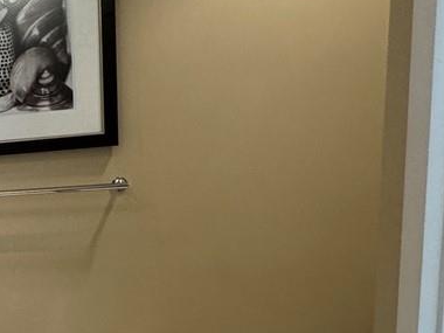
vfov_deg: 24.3
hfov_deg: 26.3
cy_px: 278
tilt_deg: -10.1
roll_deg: +4.0
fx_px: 757
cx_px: -172
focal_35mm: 59
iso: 250
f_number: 2.2
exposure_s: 1/60
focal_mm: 2.22
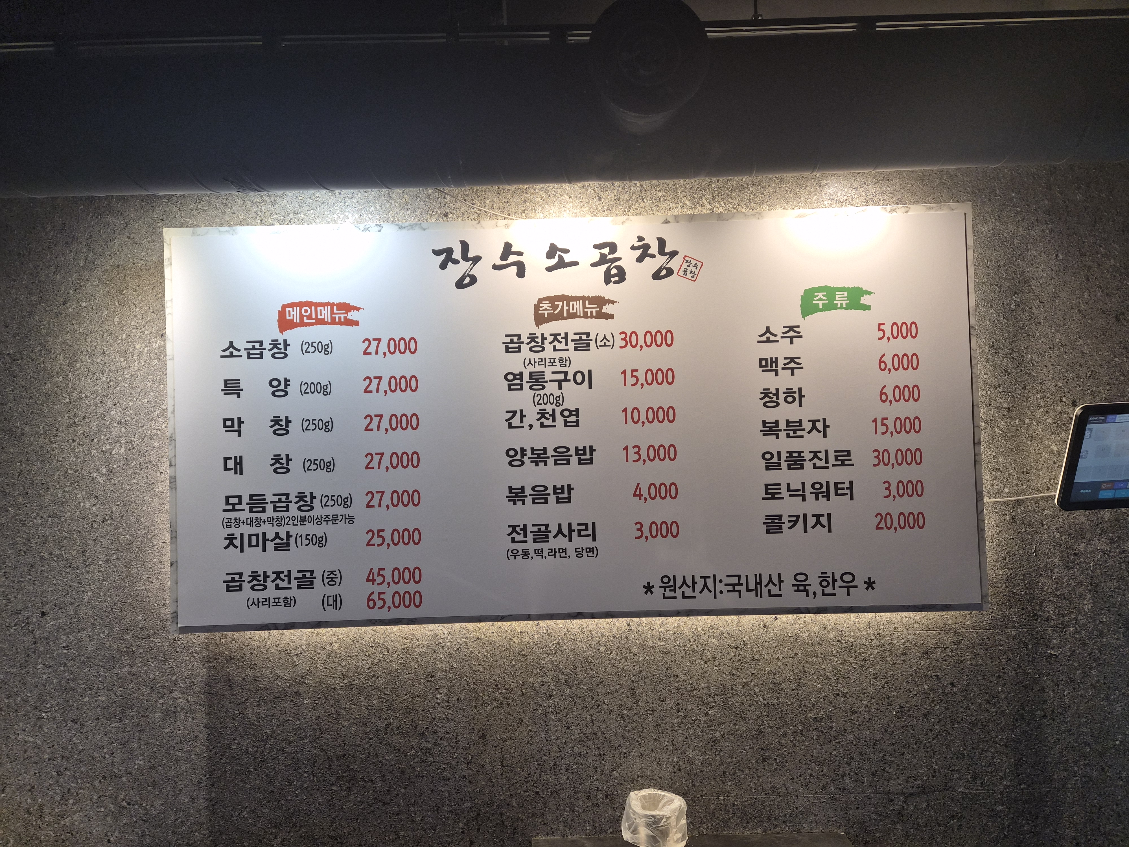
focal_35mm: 23
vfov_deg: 58.9
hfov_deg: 73.9
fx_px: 750
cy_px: 424
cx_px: 564
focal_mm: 5.4
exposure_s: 1/120
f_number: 1.8
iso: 80
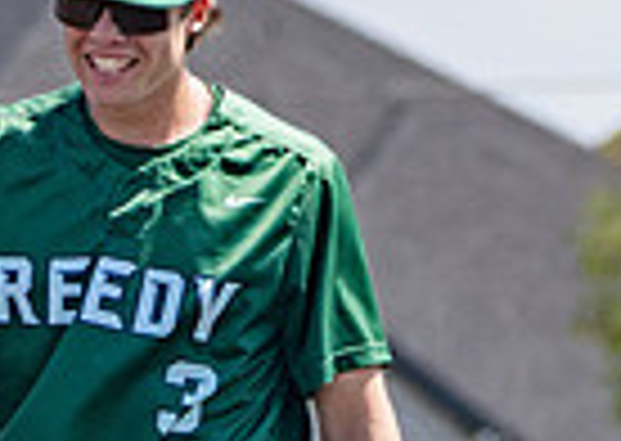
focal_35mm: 1123
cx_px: 181
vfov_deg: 1.3
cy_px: 556
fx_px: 19768
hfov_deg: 1.8
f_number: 8
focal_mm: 239
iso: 800
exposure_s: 1/2500
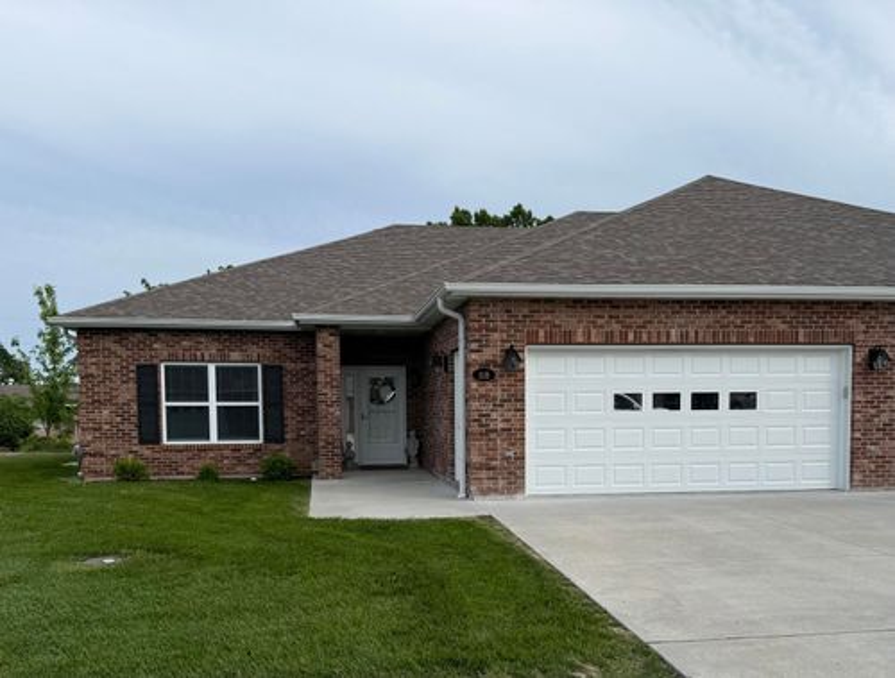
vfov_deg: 57.1
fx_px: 623
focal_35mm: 24
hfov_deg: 71.4
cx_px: 448
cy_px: 339
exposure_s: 1/3279
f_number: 1.78
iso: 80
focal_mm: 6.76
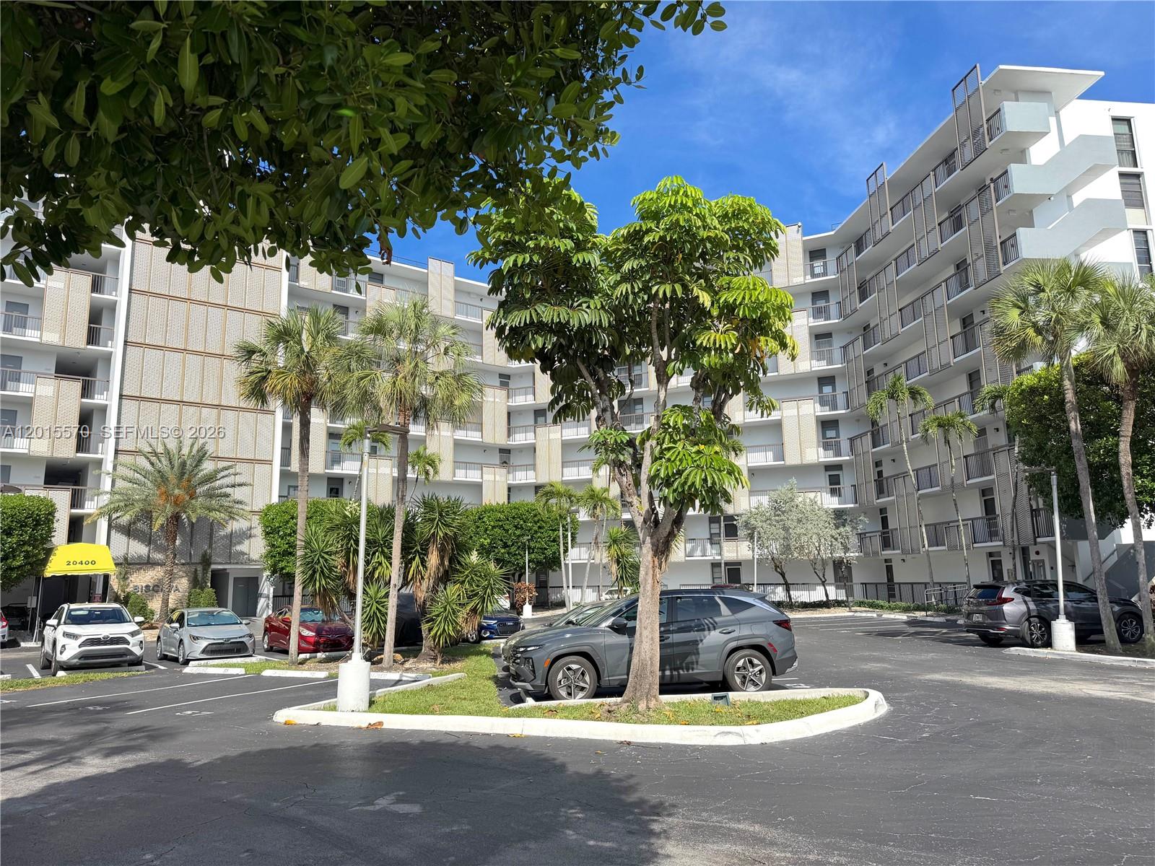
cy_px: 433
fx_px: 801
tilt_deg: +10.3
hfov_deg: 71.6
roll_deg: +1.1
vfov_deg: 56.8
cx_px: 578
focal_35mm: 24
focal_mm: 6.76
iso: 80
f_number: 1.78
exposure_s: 1/4310
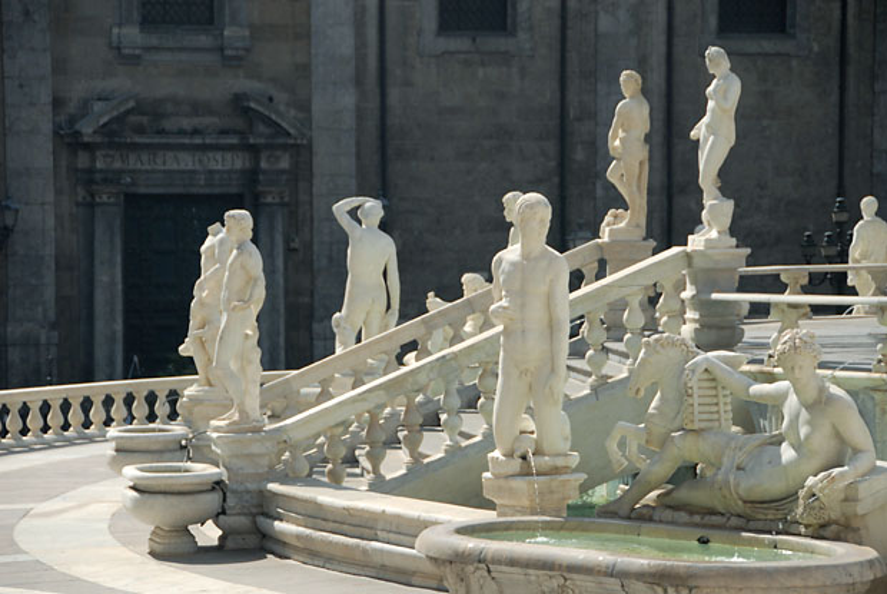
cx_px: 444
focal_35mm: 142
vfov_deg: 9.7
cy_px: 297
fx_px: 3515
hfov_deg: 14.4
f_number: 5.3
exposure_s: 1/640
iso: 400
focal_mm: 95
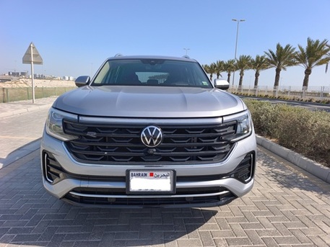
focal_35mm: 23
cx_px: 165
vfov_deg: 58.9
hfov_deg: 73.9
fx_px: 219
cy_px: 124
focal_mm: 6.57
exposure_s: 1/2219
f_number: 1.6
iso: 50
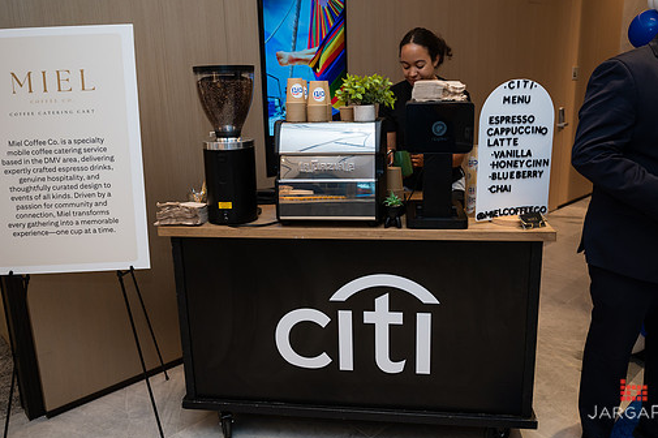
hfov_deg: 65.5
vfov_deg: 46.3
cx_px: 335
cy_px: 196
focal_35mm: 28
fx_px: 511
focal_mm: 24
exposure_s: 1/200
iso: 400
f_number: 3.2
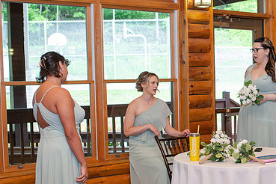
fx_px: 498
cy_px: 111
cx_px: 227
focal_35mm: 65
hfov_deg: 30.1
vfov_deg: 20.9
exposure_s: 1/200
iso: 720
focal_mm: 35
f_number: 3.5
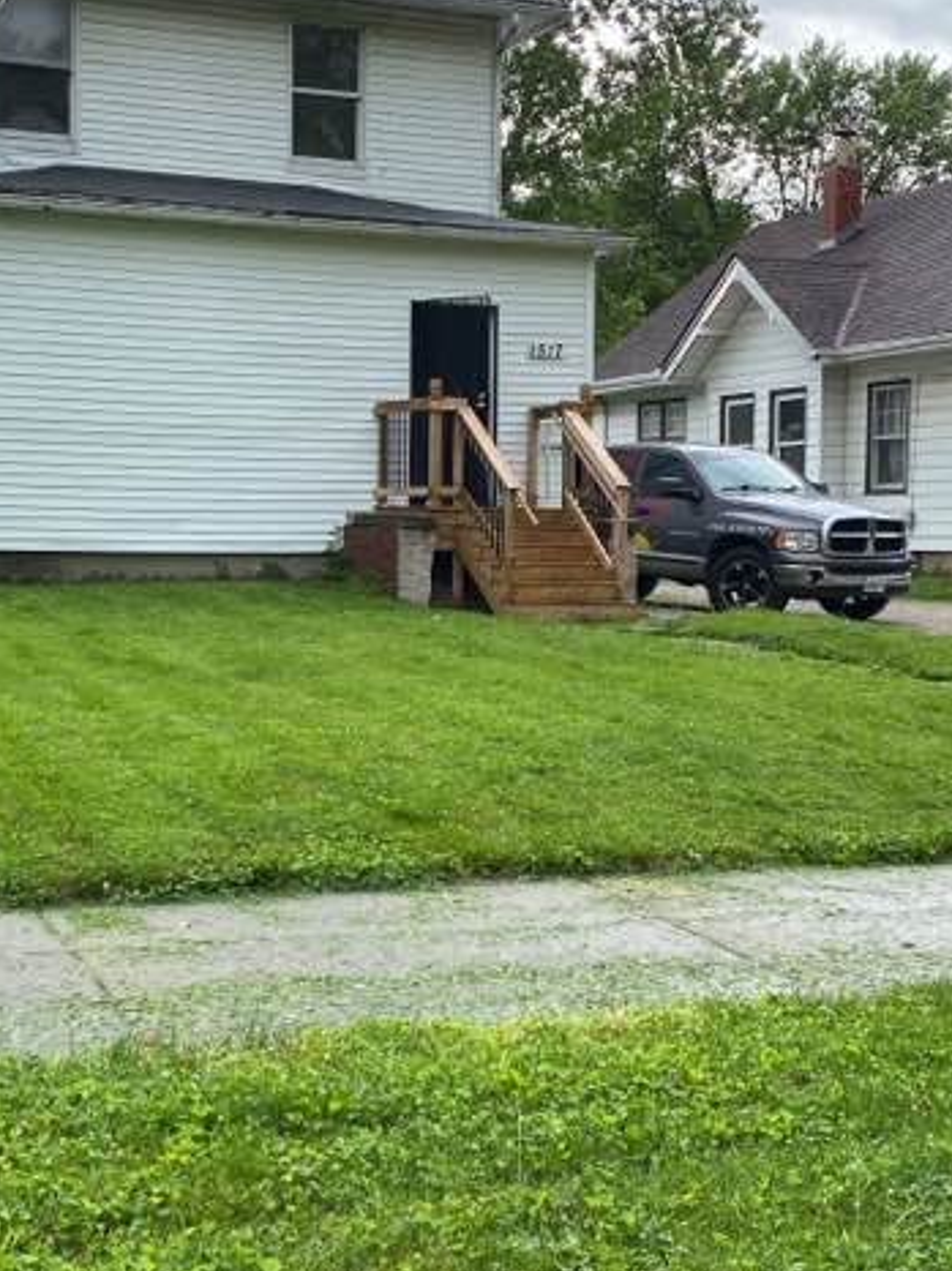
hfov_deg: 28.9
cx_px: 322
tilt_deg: -2.7
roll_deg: -0.9
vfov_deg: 38.2
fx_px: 1835
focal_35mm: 50
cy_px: 636
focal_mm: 4.25
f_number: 1.8
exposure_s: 1/565
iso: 32
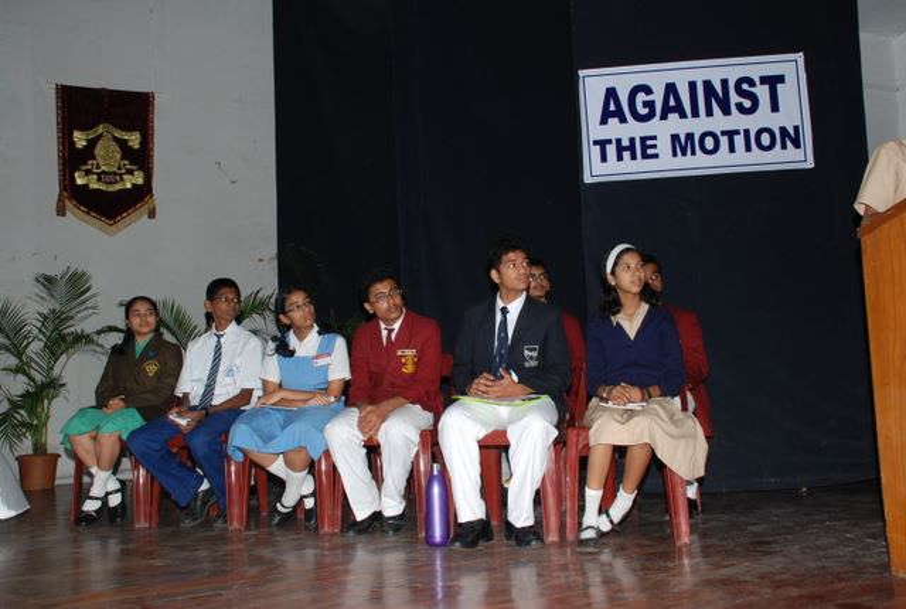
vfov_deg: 40.2
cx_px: 453
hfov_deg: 57.1
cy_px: 304
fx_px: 832
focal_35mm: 33
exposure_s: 1/60
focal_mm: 22
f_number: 5.6
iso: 400
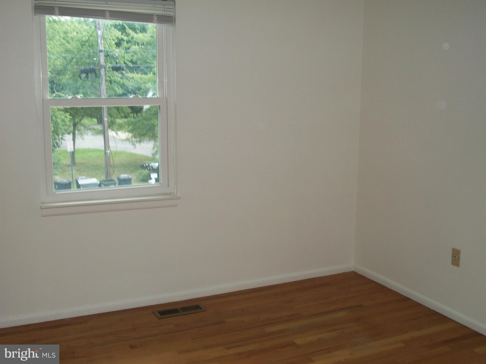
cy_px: 182
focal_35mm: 40
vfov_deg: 36.0
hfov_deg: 46.8
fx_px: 562
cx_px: 243
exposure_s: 1/80
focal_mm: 7.1
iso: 80
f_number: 3.2
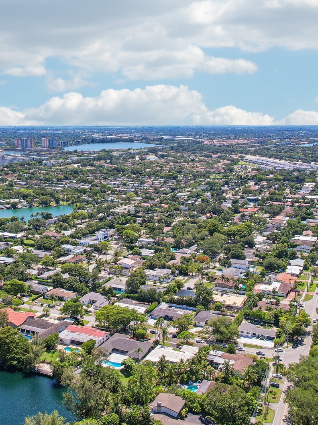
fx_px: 502
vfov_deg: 45.5
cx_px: 86
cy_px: 166
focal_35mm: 41
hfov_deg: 34.5
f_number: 2.8
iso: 120
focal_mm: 8.4
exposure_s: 1/3000
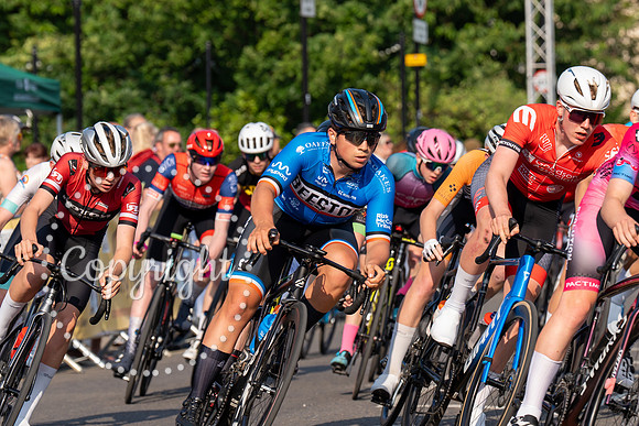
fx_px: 4477
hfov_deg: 8.2
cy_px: 165
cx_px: 405
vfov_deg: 5.5
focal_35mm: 252
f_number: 4
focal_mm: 131
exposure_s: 1/1000
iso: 160
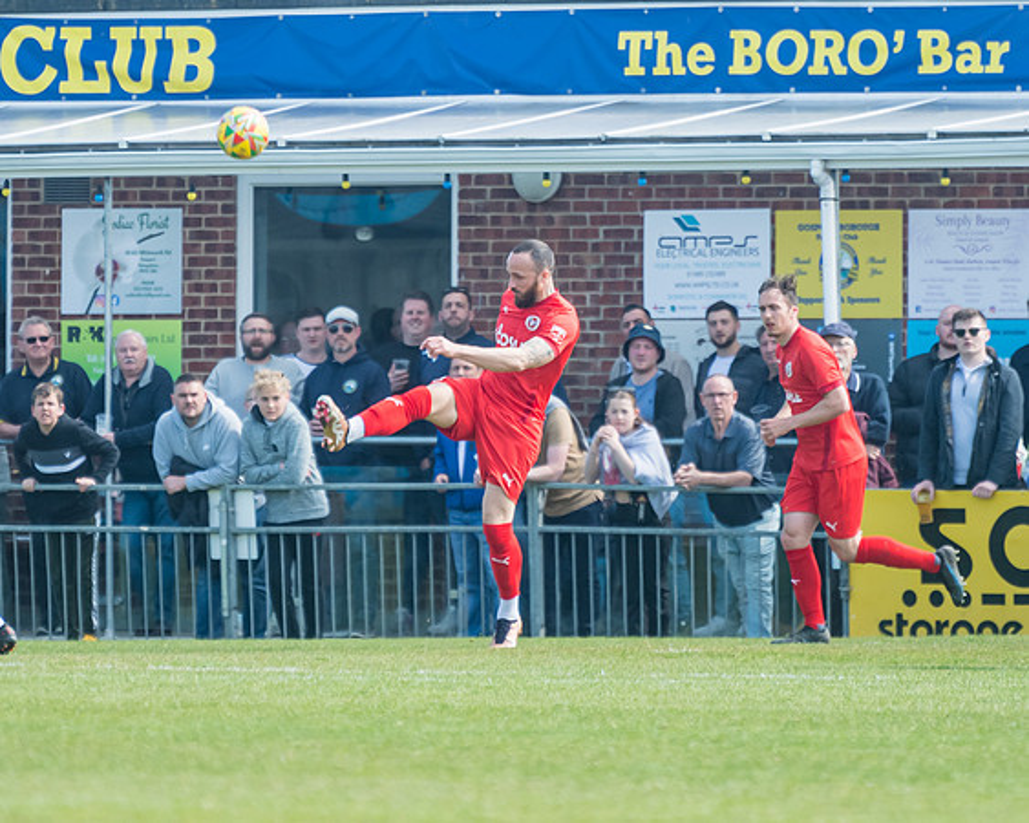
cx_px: 469
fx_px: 16229
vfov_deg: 2.9
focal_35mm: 533
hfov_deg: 3.6
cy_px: 366
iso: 400
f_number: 4
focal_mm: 280
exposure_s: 1/1600
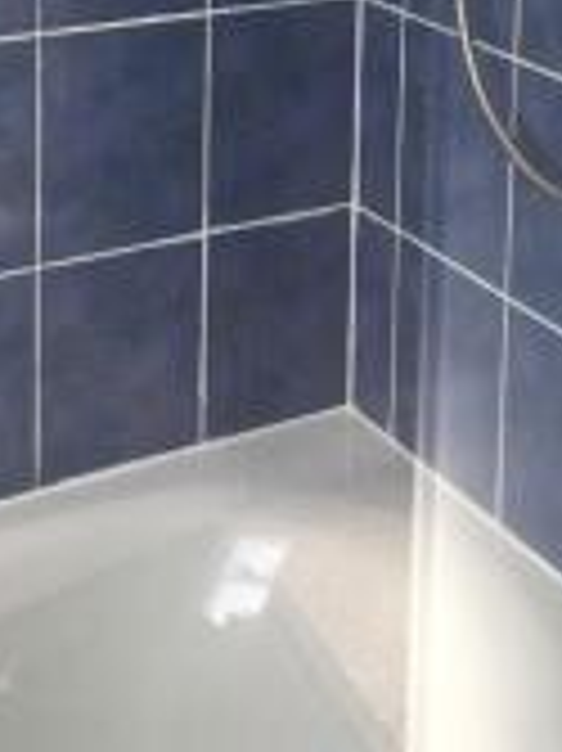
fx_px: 1647
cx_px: 256
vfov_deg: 23.6
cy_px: -133
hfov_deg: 19.4
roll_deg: -2.0
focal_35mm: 76
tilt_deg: -9.2
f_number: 2.2
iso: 32
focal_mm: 4.15
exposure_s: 1/100
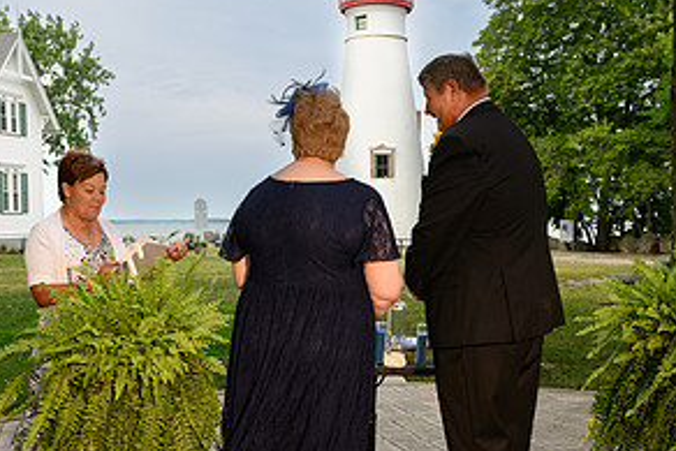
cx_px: 338
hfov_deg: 41.9
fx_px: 883
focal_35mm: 47
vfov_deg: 28.6
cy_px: 268
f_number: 6.3
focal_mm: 30.5
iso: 500
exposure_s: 1/200
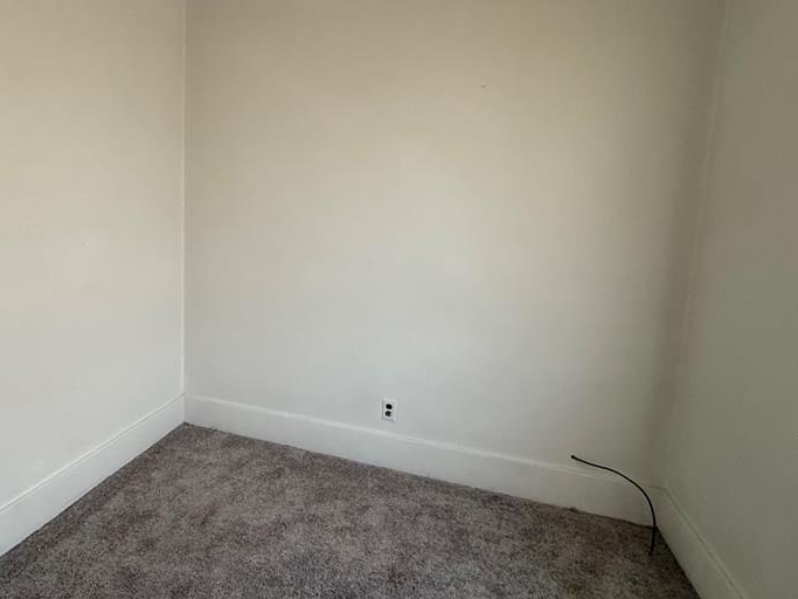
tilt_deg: -5.8
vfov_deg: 63.2
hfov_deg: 76.9
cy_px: 262
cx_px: 277
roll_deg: -1.1
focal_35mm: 21
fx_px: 484
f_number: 2.2
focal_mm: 2.22
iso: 320
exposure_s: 1/60
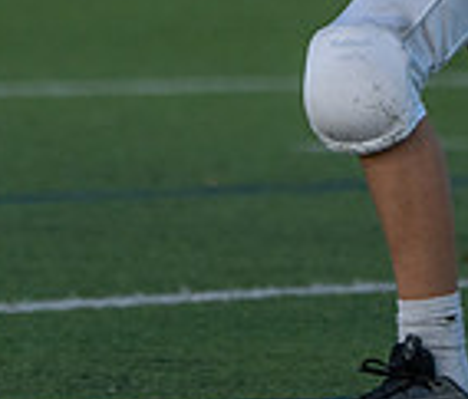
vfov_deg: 1.1
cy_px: -50
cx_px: 368
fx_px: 21357
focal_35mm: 1503
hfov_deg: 1.3
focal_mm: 300
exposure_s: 1/1000
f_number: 5.6
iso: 400
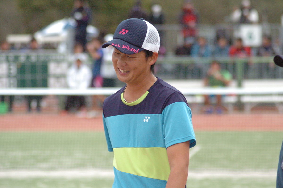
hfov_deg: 8.9
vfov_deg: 5.9
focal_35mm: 232
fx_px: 1826
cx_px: 142
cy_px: 94
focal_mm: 155
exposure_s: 1/800
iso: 1600
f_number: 4.5
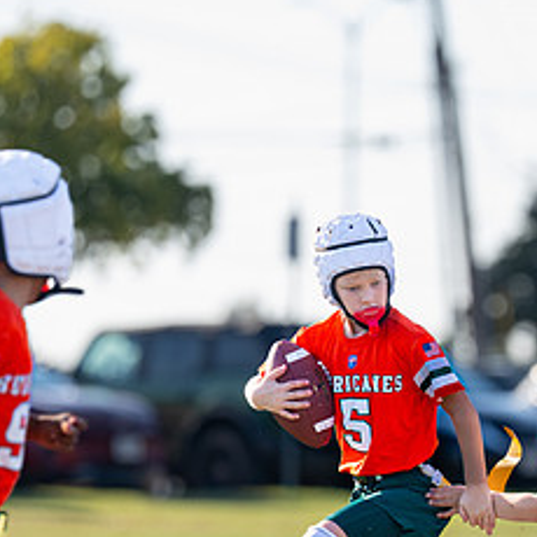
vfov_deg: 3.6
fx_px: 8477
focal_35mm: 483
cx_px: 427
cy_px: 375
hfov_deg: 3.6
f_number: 2.8
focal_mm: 173
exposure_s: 1/1600
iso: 250
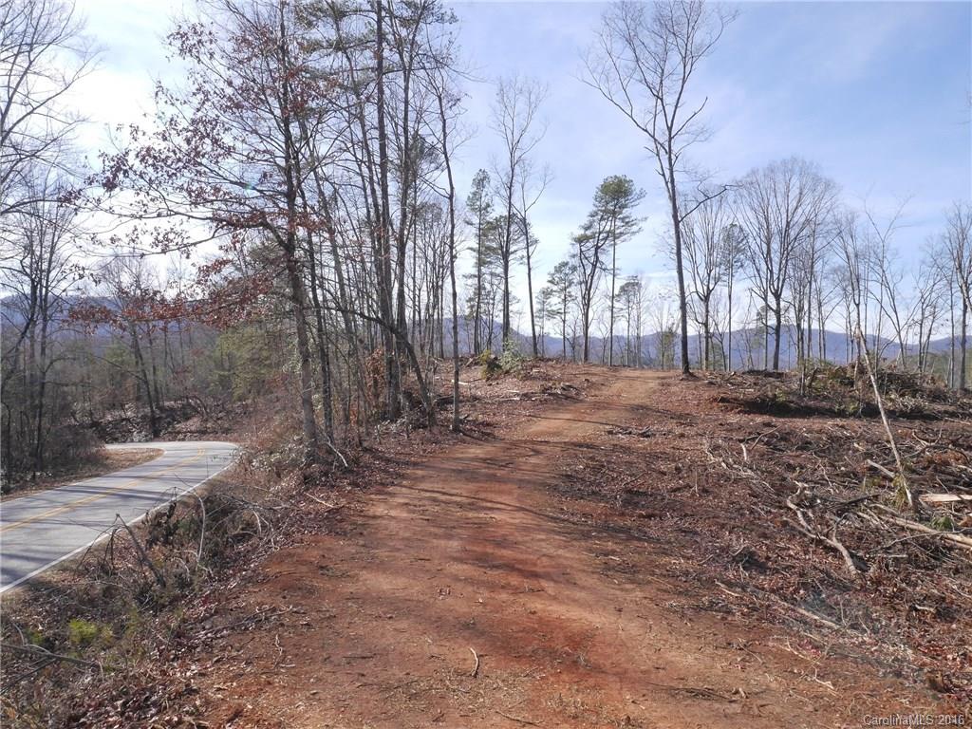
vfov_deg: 49.7
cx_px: 486
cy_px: 364
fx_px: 786
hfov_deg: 63.4
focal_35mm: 28
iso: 160
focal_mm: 14
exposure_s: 1/60
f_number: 16
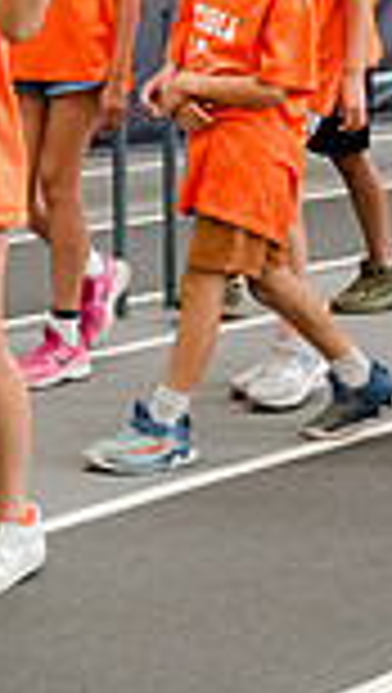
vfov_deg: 13.4
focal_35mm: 158
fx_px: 2910
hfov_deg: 7.6
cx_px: -90
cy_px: 29
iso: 6400
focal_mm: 32
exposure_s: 1/640
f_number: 4
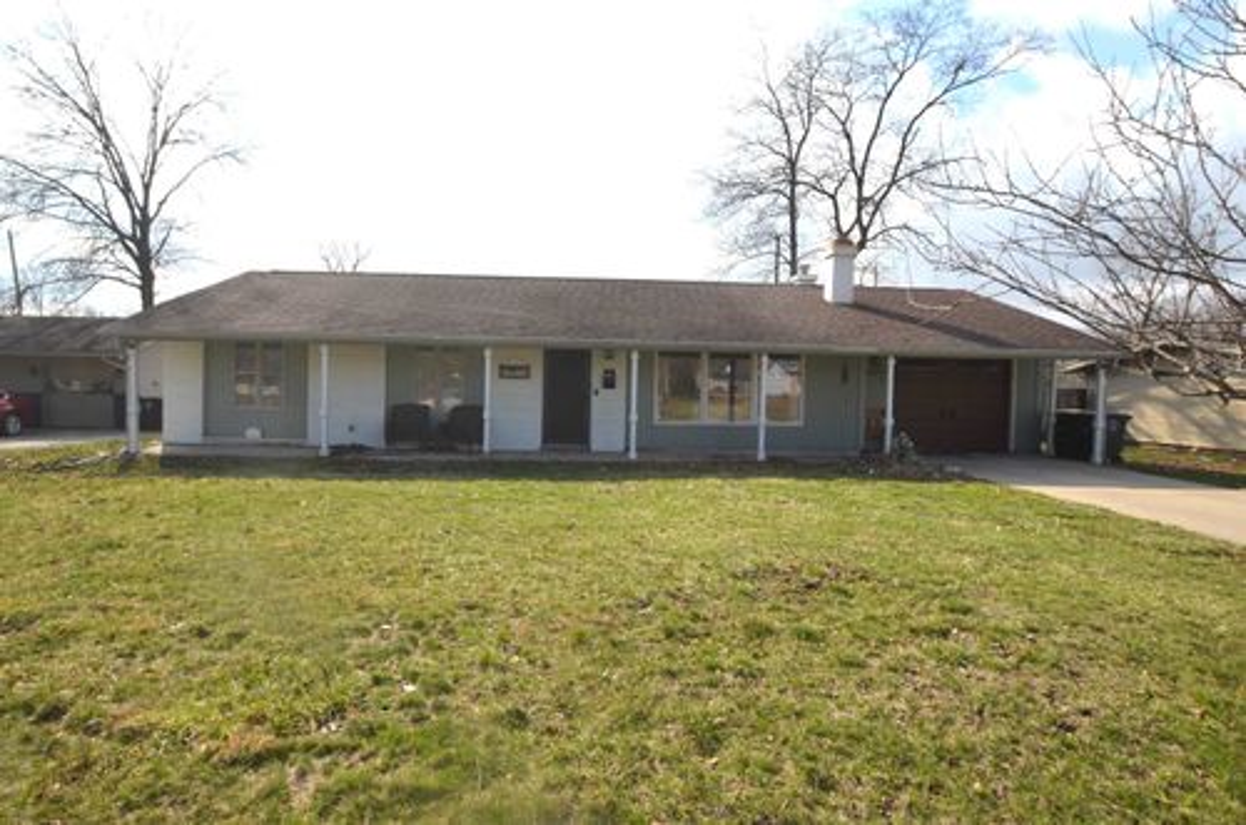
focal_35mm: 18
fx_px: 622
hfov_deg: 90.1
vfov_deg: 67.1
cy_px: 412
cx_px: 623
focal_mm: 12
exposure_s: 1/320
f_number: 9
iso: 100
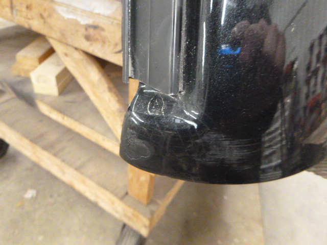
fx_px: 236
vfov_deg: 54.9
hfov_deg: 69.4
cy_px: 122
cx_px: 164
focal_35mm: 25
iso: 1250
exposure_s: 1/15
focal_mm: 4.5
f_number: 3.9
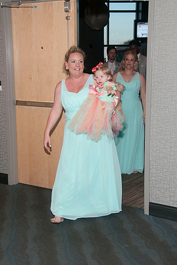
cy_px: 131
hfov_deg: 23.4
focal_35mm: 58
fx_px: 427
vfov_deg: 34.5
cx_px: 88
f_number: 5.6
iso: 400
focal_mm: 38
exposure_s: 1/60
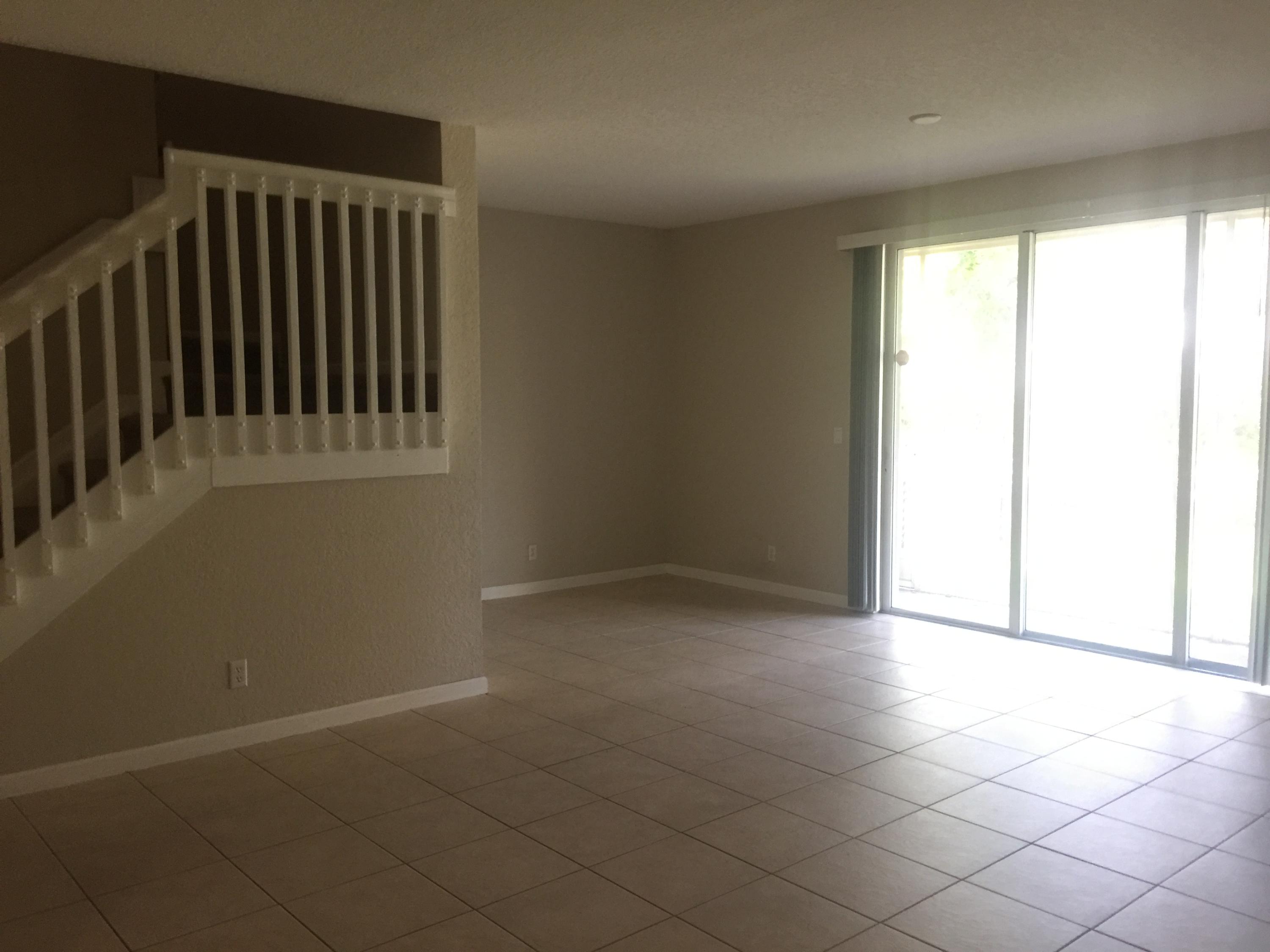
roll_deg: -1.0
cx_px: 635
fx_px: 1064
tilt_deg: -5.3
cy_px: 476
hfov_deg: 61.7
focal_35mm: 29
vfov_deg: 48.2
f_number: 2.2
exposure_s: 1/8
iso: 100
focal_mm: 4.15
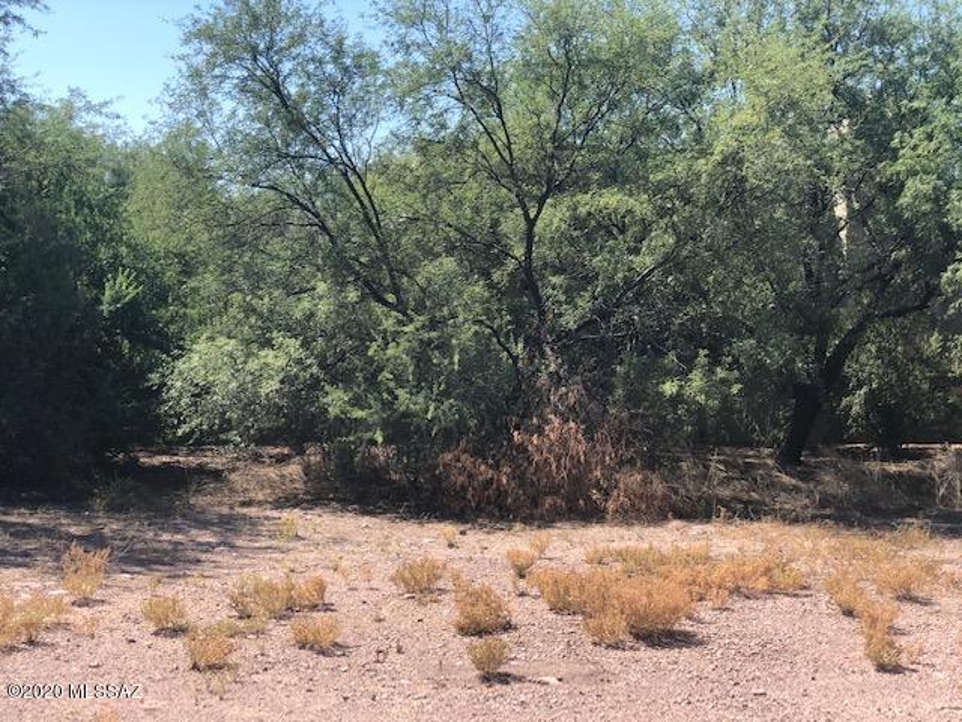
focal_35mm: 57
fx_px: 1584
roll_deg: -1.0
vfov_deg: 25.7
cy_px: 361
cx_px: 481
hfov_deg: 33.8
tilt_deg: -0.5
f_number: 2.8
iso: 20
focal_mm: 6.6
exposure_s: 1/338
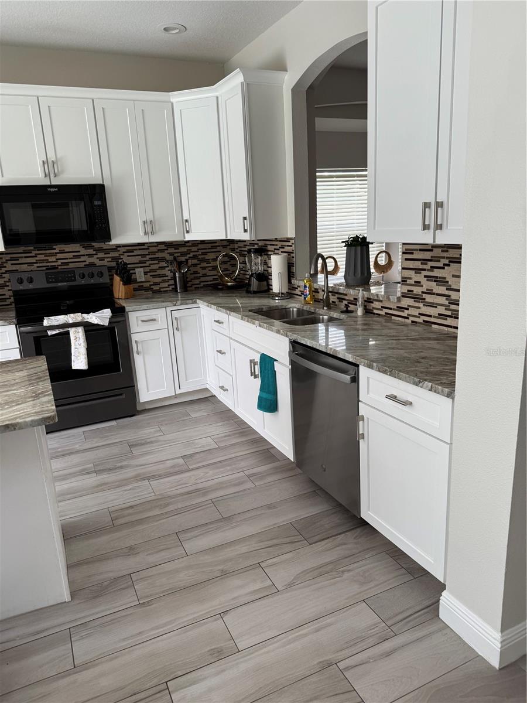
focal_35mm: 24
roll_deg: +1.6
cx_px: 264
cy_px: 352
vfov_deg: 71.6
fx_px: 487
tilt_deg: -14.8
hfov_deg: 56.8
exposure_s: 1/140
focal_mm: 6.76
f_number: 1.78
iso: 80
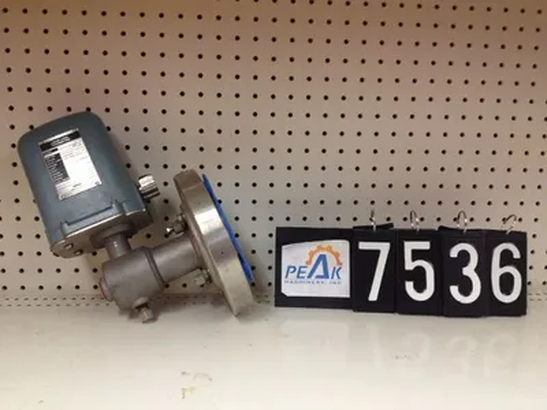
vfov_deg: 40.7
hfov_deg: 52.6
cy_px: 205
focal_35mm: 35
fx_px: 553
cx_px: 274
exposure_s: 1/20
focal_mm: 4.28
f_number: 2.4
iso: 80
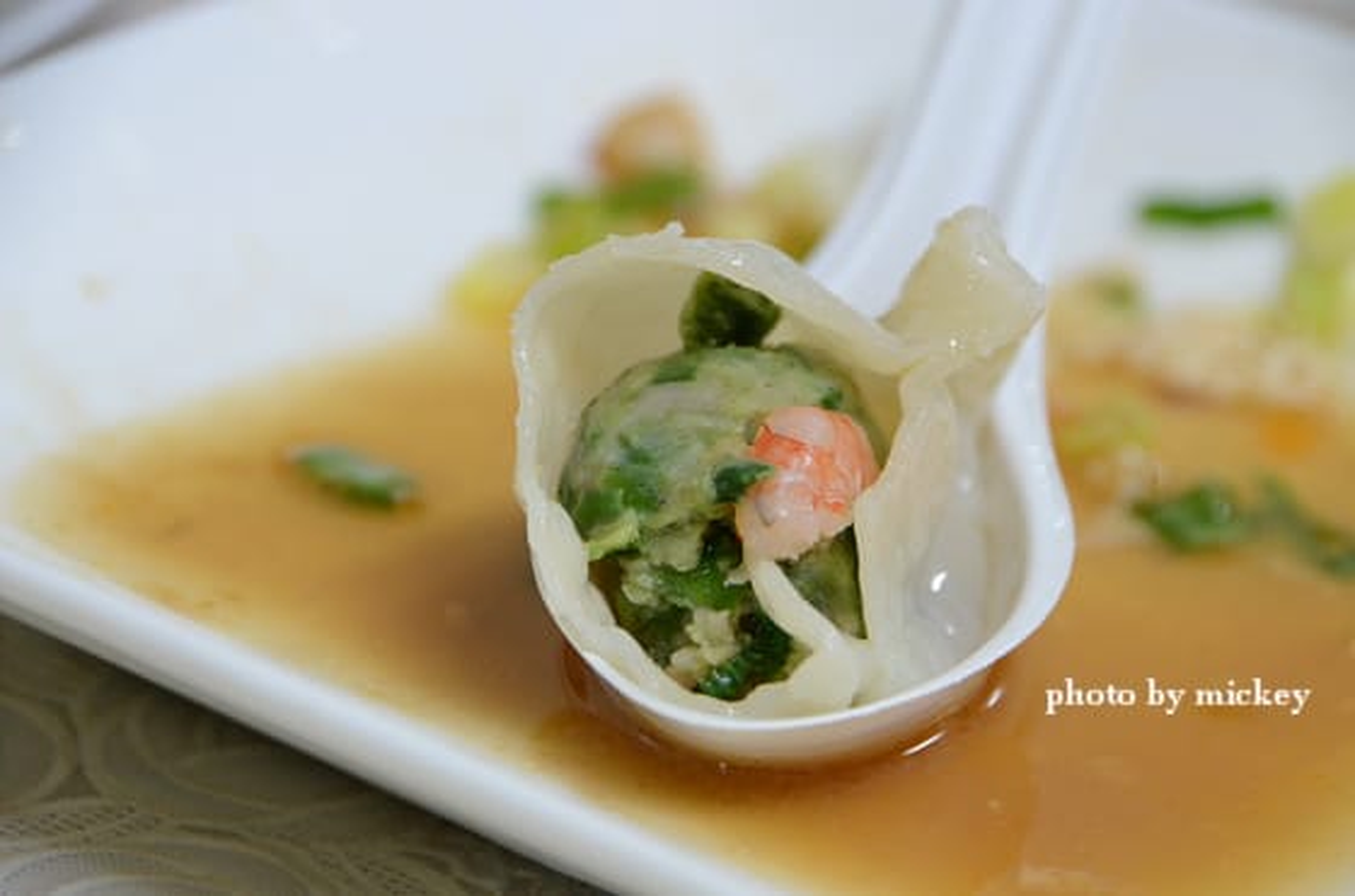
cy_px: 448
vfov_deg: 5.4
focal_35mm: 255
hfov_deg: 8.1
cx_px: 678
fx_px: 9571
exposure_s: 1/30
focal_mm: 170
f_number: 6
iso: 2500
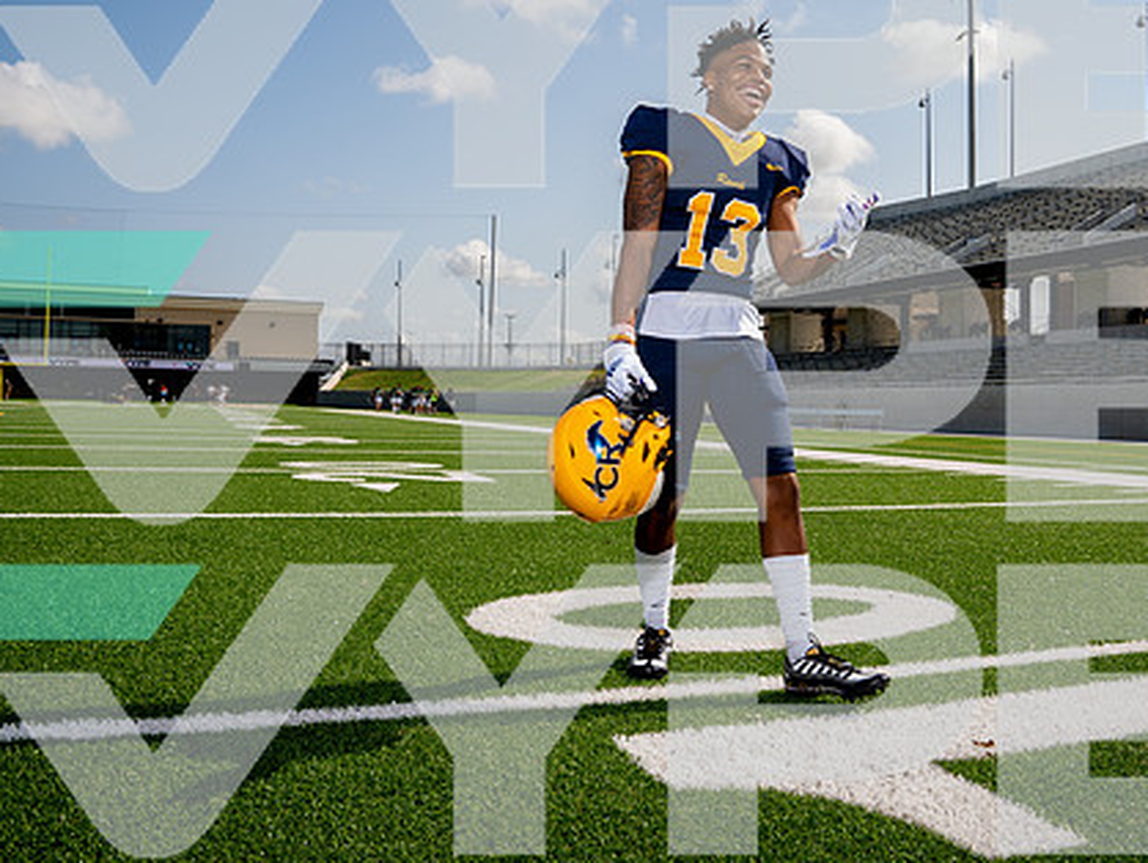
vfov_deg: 44.1
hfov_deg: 56.7
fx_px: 1062
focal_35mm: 32
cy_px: 378
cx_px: 623
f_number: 7.1
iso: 100
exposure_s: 1/250
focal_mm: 24
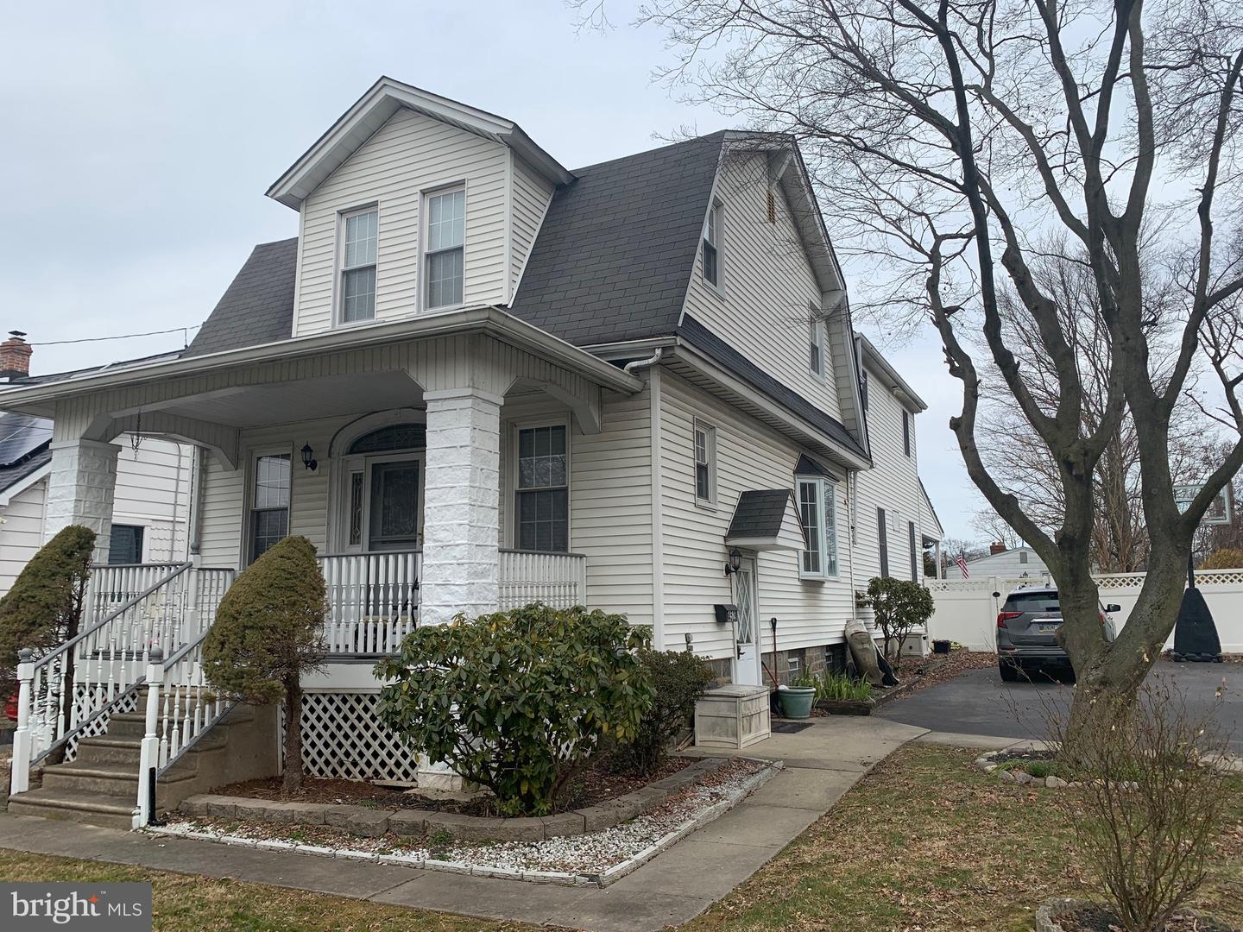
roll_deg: -0.1
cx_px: 622
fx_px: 934
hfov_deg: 67.3
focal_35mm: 26
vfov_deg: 53.1
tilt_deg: +7.1
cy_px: 466
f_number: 1.8
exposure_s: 1/1585
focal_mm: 4.25
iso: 25
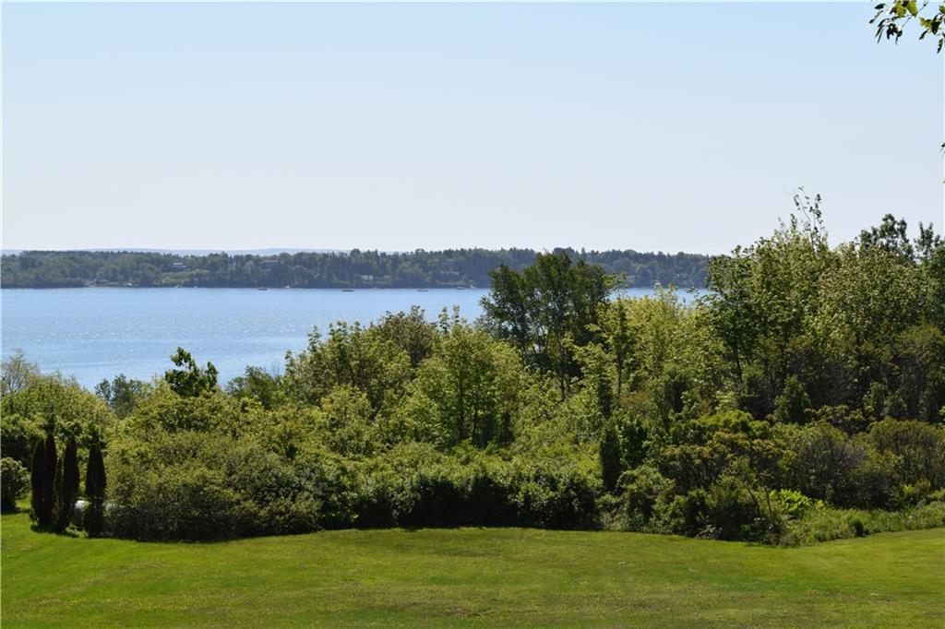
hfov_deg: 24.6
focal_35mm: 82
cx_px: 472
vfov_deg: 16.5
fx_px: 2165
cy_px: 314
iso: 100
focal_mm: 55
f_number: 13
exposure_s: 1/200
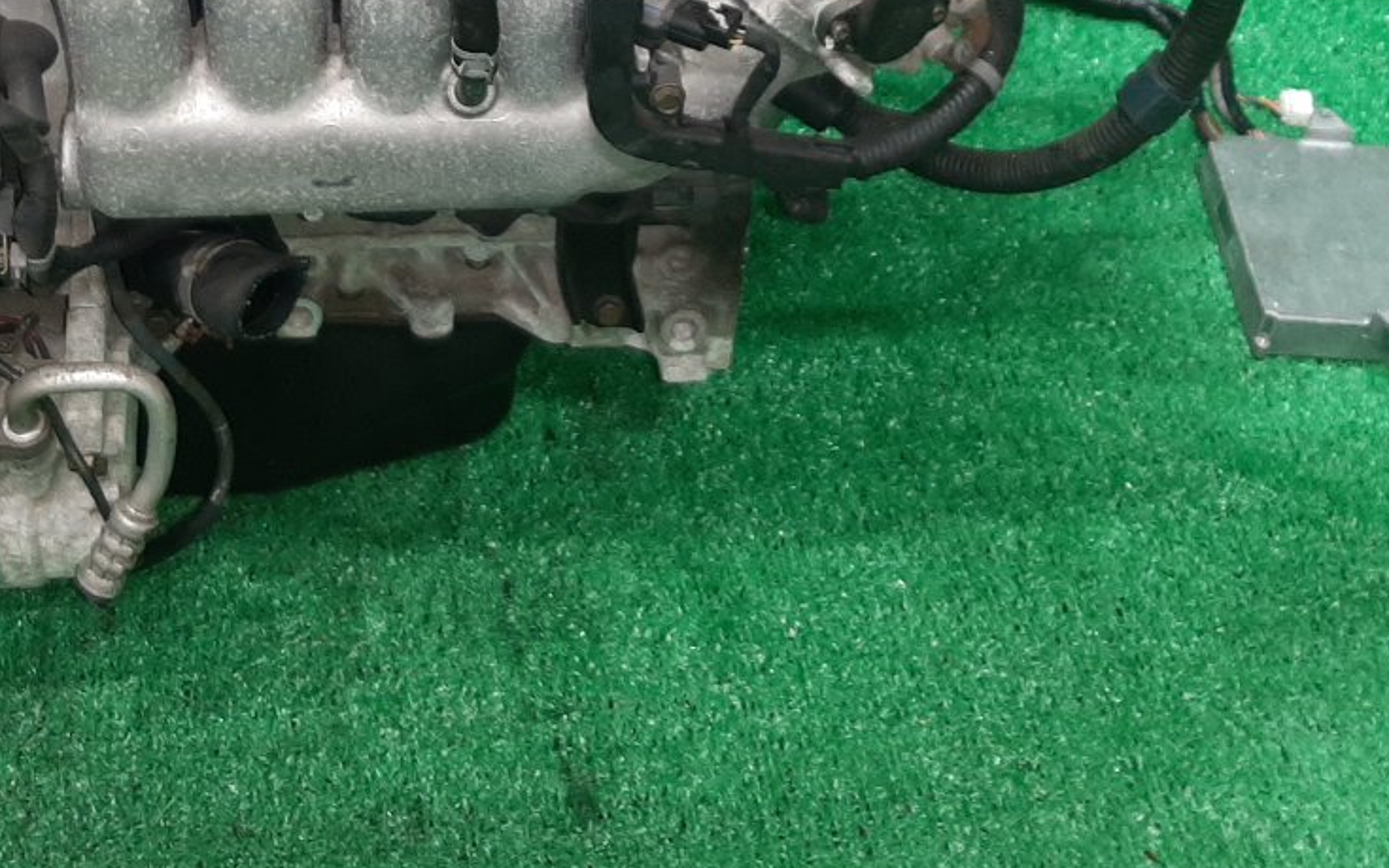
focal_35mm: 54
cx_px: 448
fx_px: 2044
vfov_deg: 22.7
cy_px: -62
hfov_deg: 37.1
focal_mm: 3.93
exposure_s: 1/50
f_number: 1.7
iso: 170
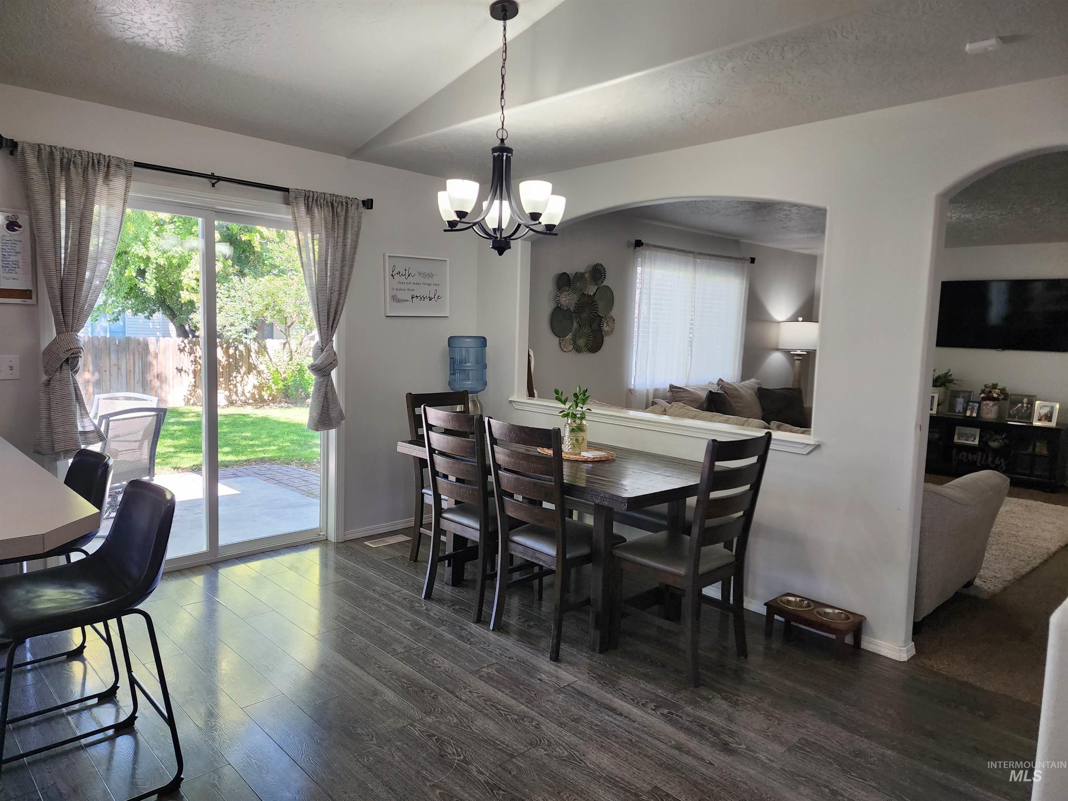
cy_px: 400
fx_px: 710
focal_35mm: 23
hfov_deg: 73.9
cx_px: 534
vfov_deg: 58.9
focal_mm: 6.4
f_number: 1.8
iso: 125
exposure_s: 1/120
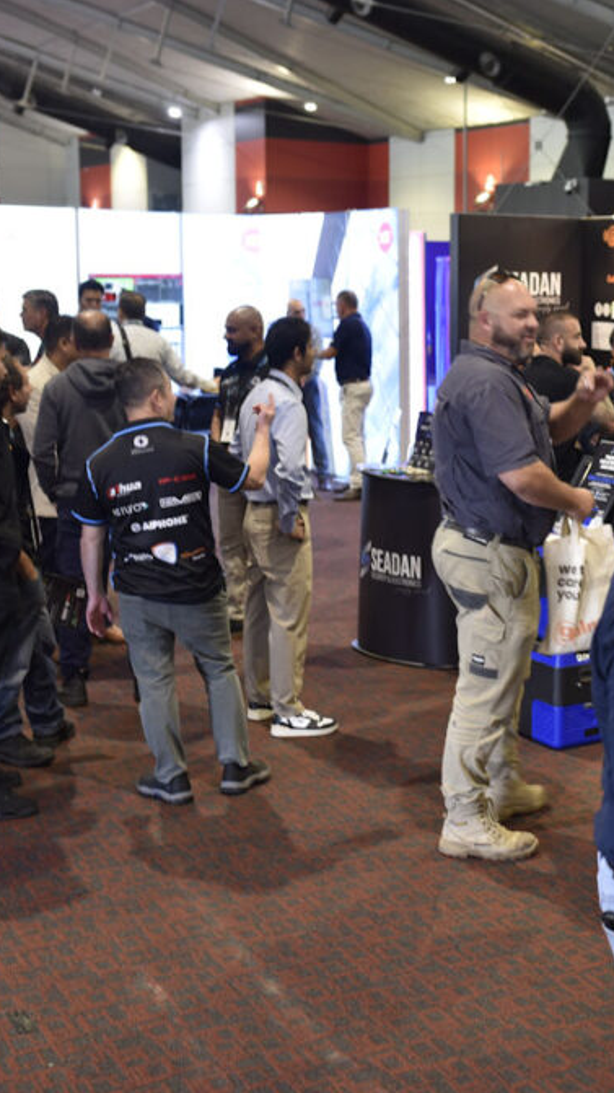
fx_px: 1622
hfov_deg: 20.7
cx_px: 617
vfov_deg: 37.2
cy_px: 542
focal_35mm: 56
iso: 800
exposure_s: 1/60
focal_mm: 35
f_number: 2.8
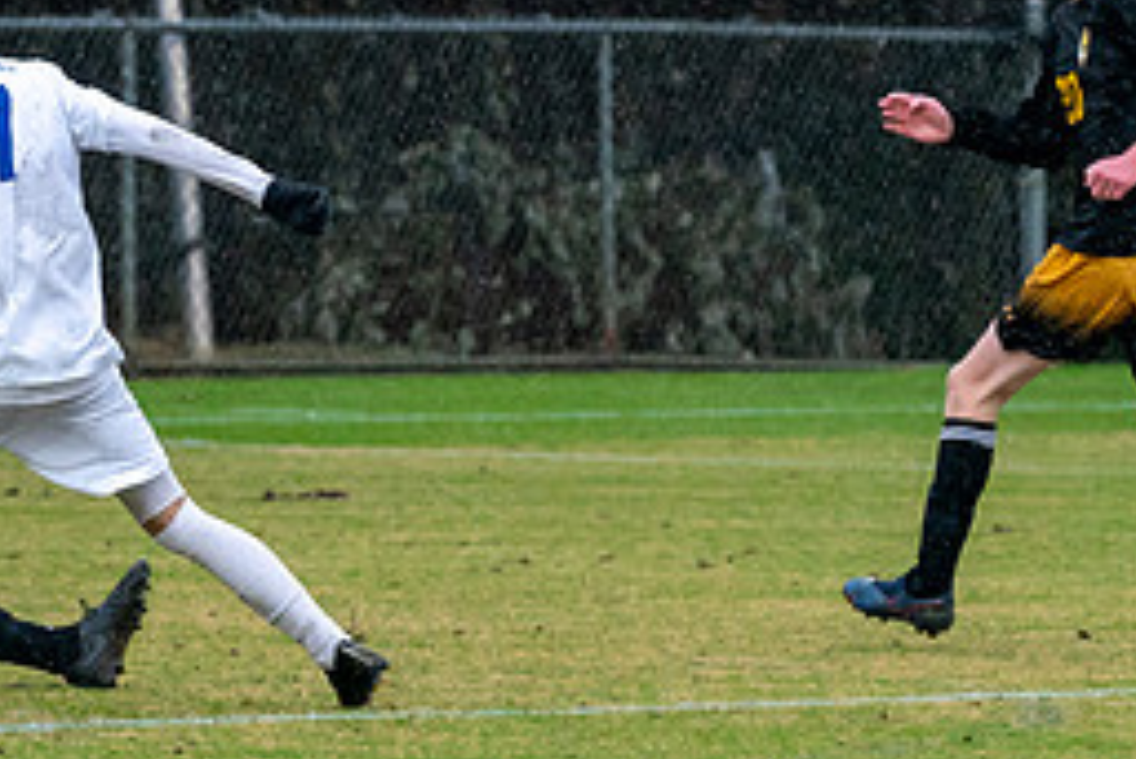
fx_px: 27089
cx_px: -133
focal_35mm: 858
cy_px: 536
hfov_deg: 2.4
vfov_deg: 1.6
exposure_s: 1/1000
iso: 3200
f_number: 5.6
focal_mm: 247
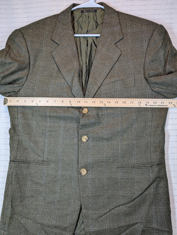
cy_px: 118
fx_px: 163
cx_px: 88
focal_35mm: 24
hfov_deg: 56.9
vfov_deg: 71.5
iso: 52
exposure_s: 1/120
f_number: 1.68
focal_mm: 6.9
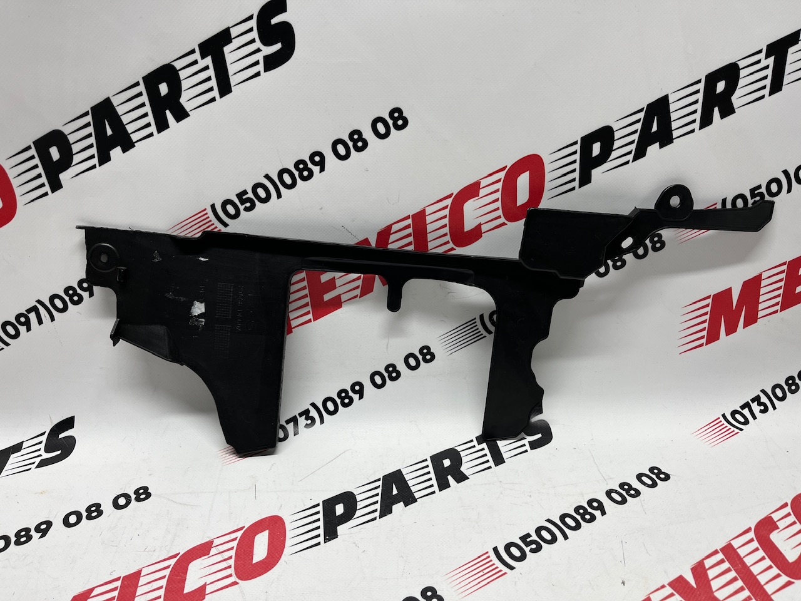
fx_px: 602
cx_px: 400
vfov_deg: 53.1
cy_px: 300
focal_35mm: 26
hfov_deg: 67.3
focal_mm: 5.1
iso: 40
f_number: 1.6
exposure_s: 1/100
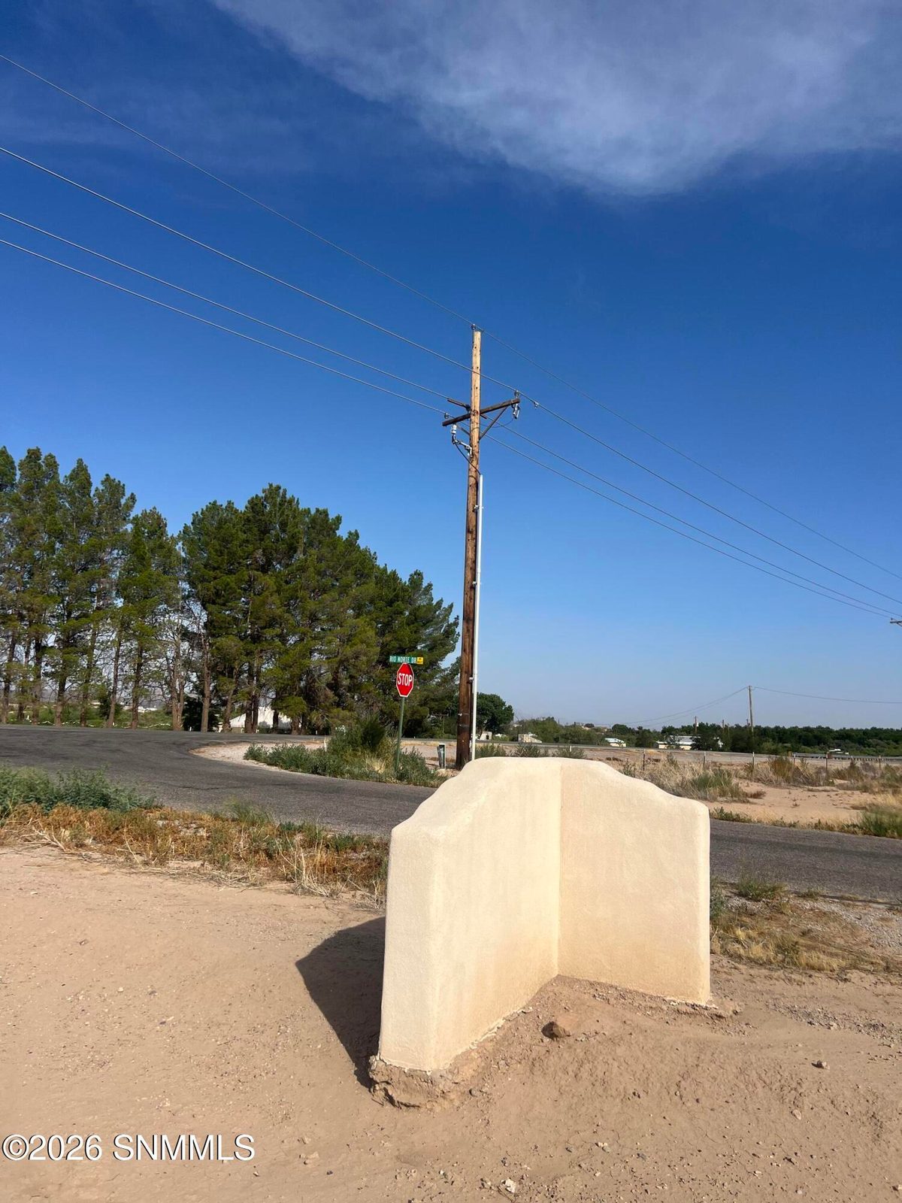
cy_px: 602
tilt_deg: +9.7
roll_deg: -3.8
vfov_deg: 67.3
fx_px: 903
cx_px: 451
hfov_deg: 53.1
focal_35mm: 26
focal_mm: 5.7
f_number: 1.5
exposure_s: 1/5882
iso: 50
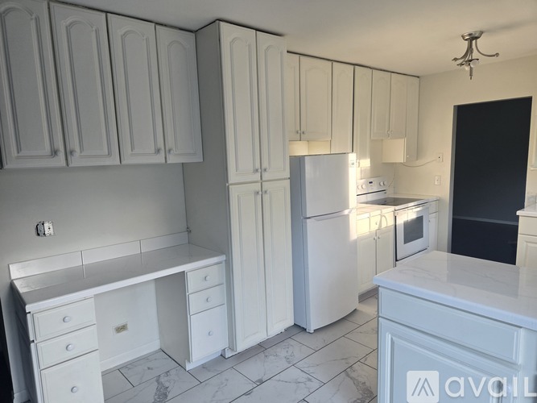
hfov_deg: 73.9
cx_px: 268
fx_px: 357
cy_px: 202
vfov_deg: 58.9
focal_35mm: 23
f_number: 1.8
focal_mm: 5.4
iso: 100
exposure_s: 1/180
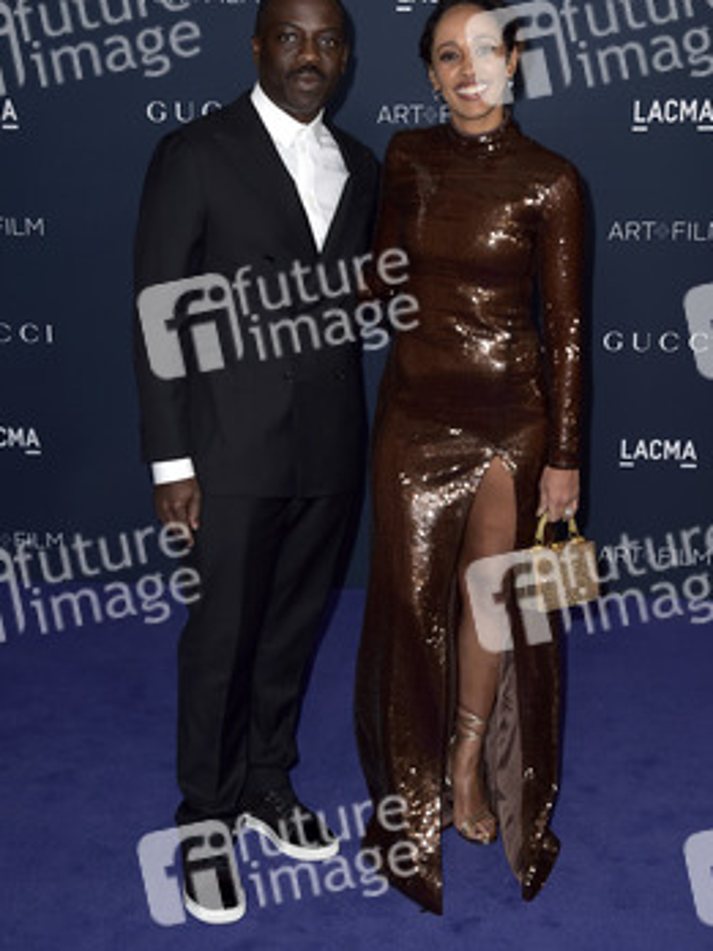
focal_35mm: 53
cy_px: 451
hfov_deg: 27.5
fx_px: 1456
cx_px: 359
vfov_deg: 36.2
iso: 500
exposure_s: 1/250
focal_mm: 48
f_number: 6.3
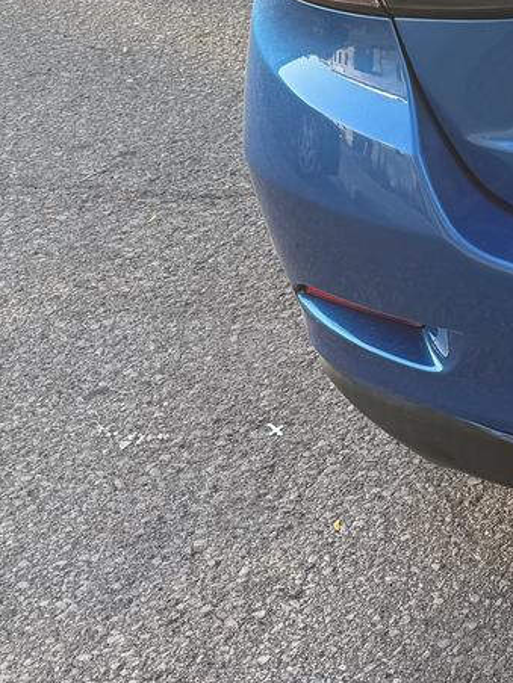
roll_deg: +0.4
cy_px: -39
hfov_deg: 17.1
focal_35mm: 68
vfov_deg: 26.6
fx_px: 1344
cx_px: 964
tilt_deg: -25.0
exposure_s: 1/547
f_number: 1.78
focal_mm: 6.76
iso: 80
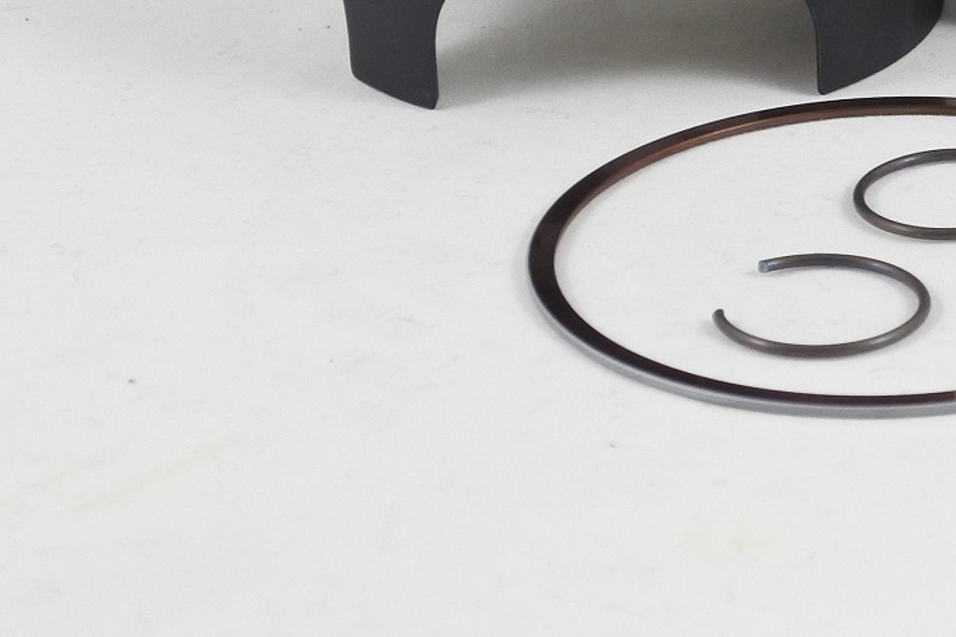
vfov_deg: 12.7
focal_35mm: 104
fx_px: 2761
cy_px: -182
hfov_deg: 19.2
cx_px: 890
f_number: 4.2
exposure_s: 1/125
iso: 500
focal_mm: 15
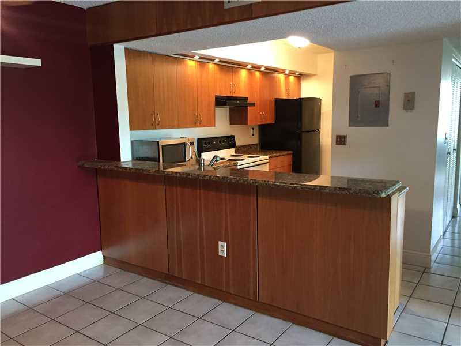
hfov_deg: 61.7
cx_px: 230
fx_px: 386
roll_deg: +1.1
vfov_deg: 48.2
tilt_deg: -8.6
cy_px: 173
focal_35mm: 29
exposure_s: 1/30
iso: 200
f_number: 2.2
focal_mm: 4.15
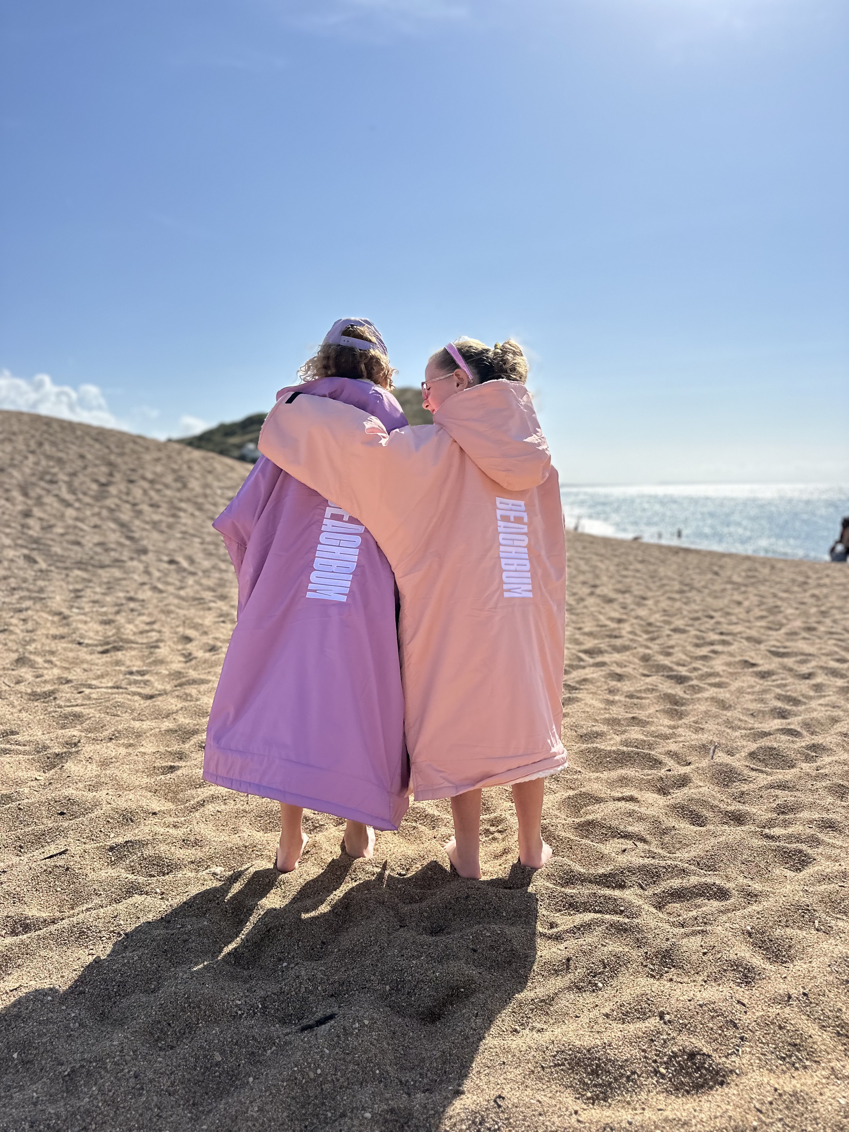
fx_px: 785
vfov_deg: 71.6
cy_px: 566
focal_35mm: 24
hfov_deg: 56.8
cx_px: 424
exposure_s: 1/9709
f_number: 1.78
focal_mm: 6.86
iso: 80
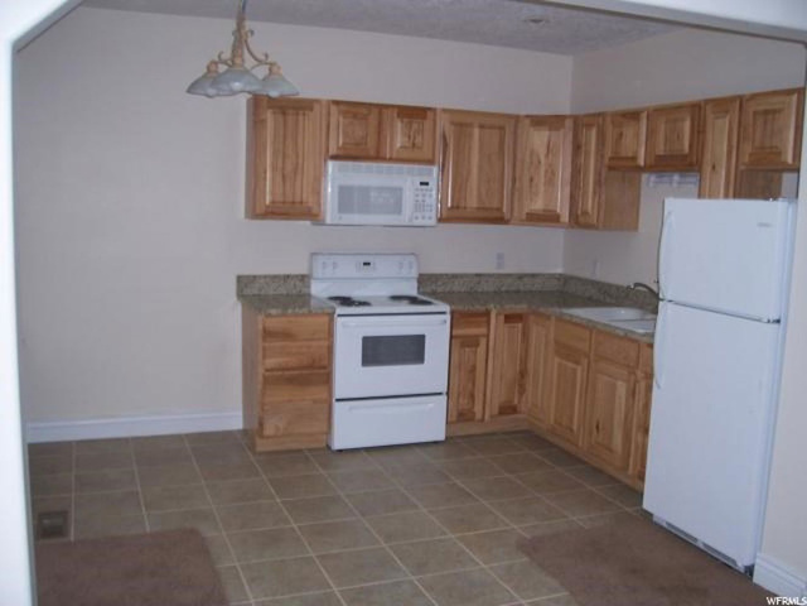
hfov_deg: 54.0
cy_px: 303
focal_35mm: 34
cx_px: 404
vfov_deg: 41.8
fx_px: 793
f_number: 2.7
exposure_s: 1/60
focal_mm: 5.6
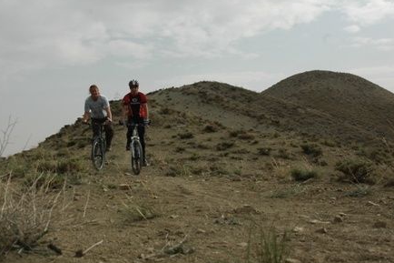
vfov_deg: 23.4
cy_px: 118
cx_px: 136
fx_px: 635
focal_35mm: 58
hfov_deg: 34.2
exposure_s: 1/400
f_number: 11
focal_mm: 28
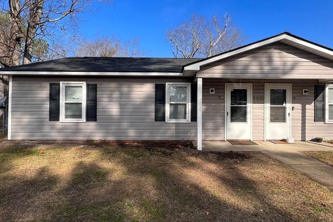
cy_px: 103
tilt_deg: -0.5
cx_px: 179
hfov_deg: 86.8
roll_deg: +0.1
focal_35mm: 19
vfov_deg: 64.5
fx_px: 176
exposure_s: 1/1107
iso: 32
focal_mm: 1.57
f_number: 1.8
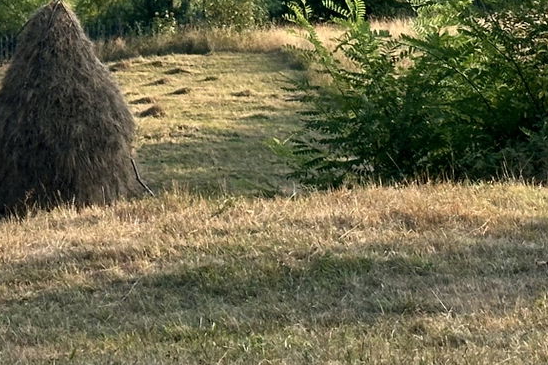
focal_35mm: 175
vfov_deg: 7.6
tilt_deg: -6.5
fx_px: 2663
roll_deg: +0.7
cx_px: 406
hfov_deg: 11.7
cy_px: -314
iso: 64
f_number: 1.78
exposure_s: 1/1305
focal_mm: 6.86
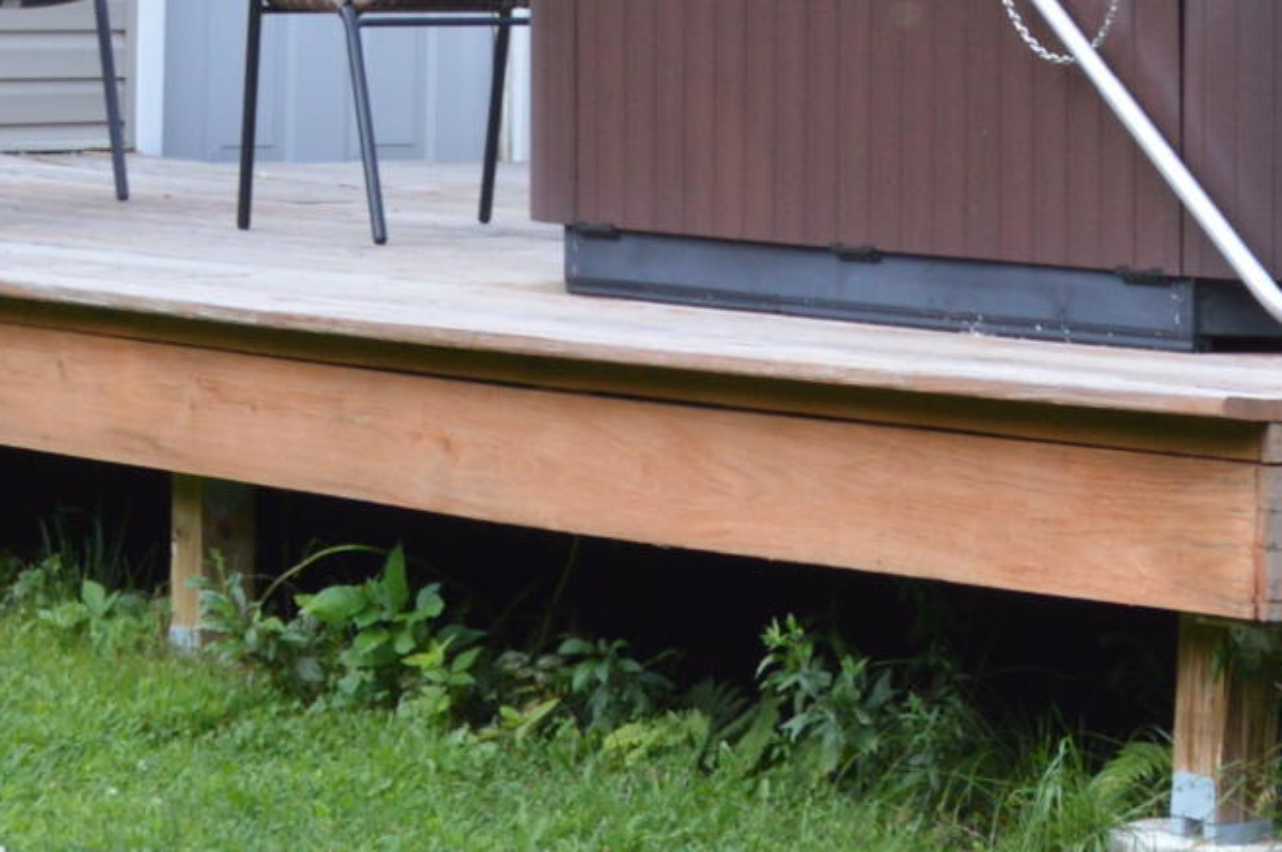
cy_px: -505
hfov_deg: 11.5
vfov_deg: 7.6
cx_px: 1394
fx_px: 6295
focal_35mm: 177
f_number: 5.6
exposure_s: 1/125
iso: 400
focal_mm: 26
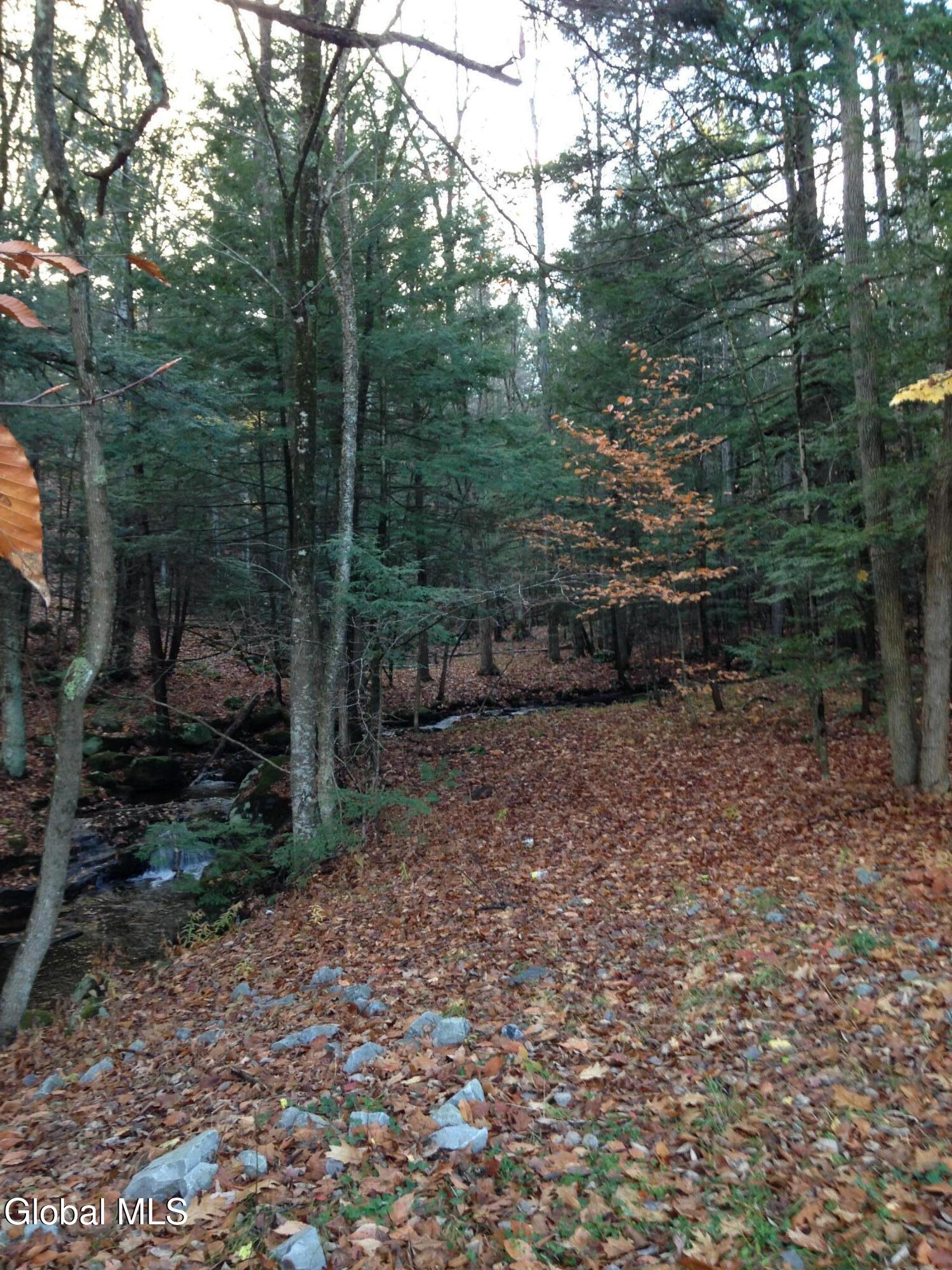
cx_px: 476
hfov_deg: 42.9
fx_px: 1210
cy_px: 635
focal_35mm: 33
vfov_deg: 55.4
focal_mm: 4.12
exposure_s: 1/20
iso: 64
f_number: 2.4
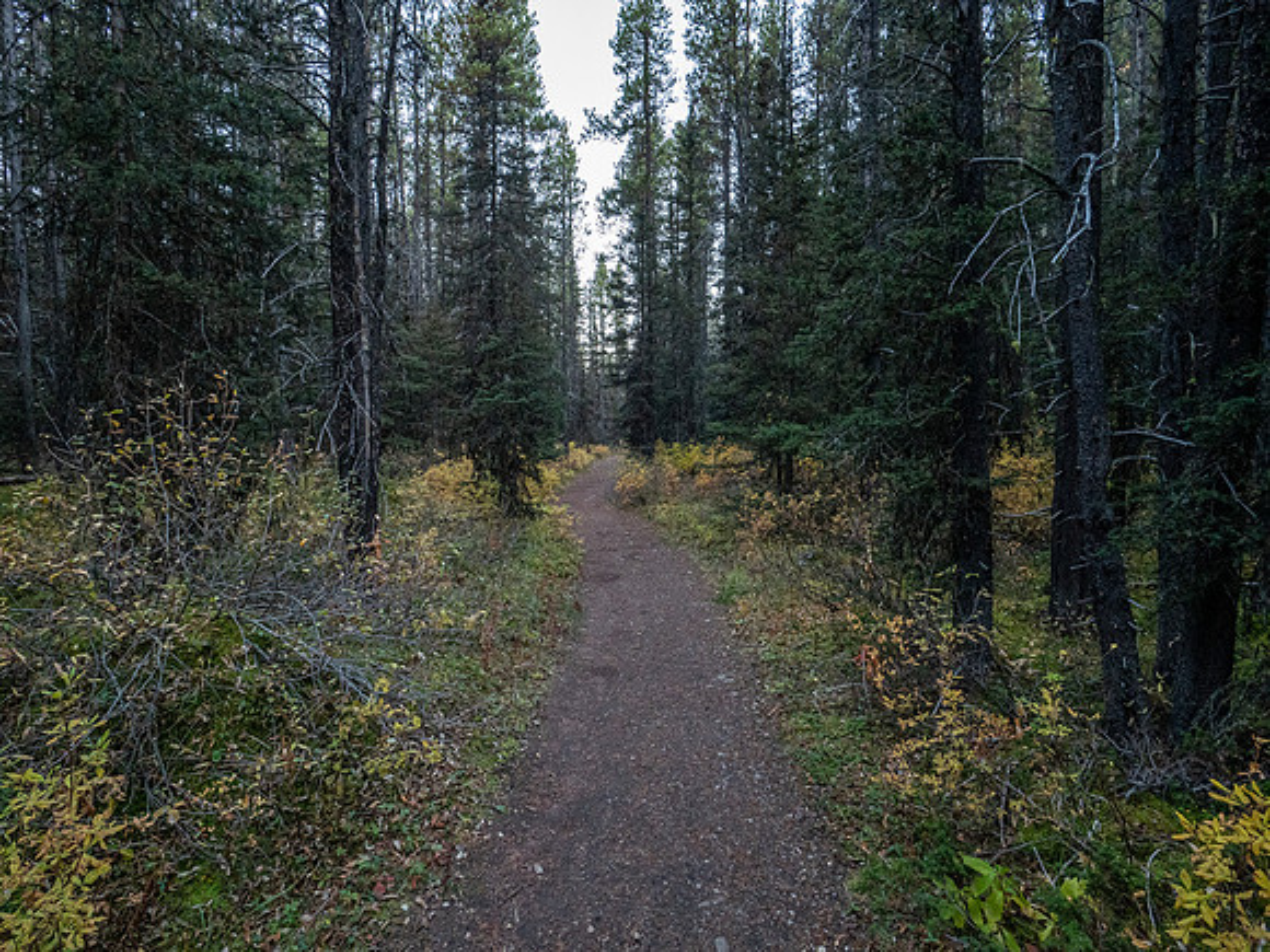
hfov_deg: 87.8
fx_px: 660
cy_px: 476
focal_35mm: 18
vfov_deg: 71.6
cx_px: 635
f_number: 5.6
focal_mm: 9
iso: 1000
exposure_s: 1/60
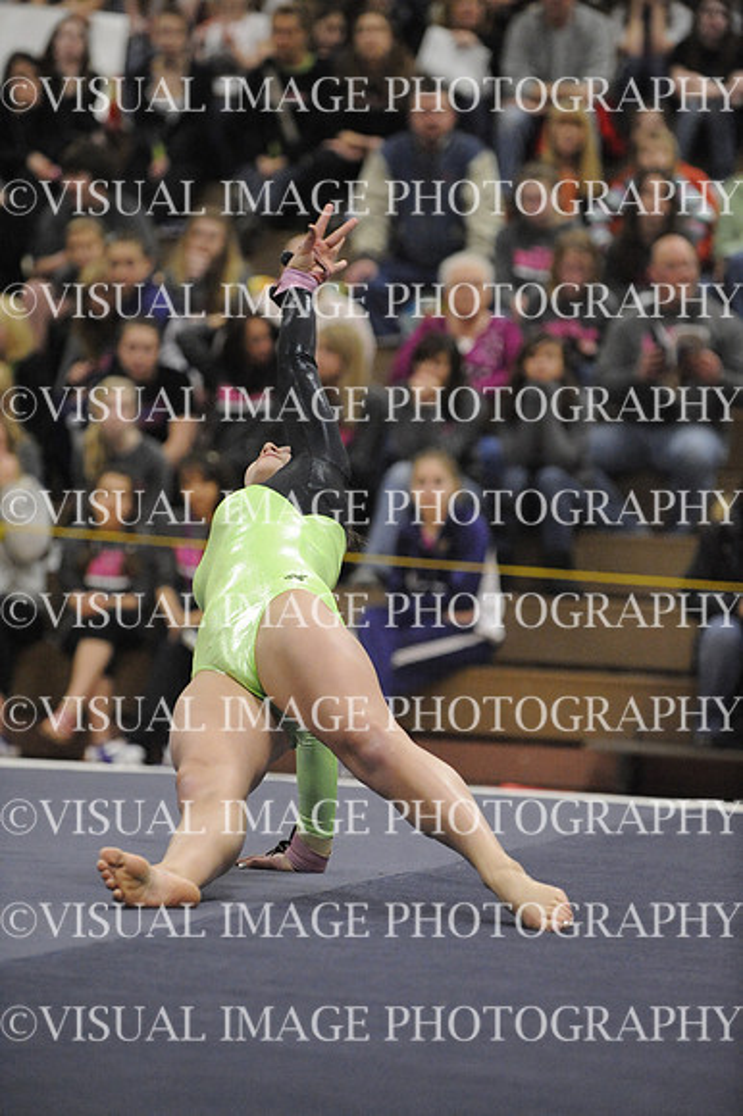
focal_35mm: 170
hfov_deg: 8.1
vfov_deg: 12.1
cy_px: 558
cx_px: 372
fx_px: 5269
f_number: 3.2
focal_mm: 170
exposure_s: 1/500
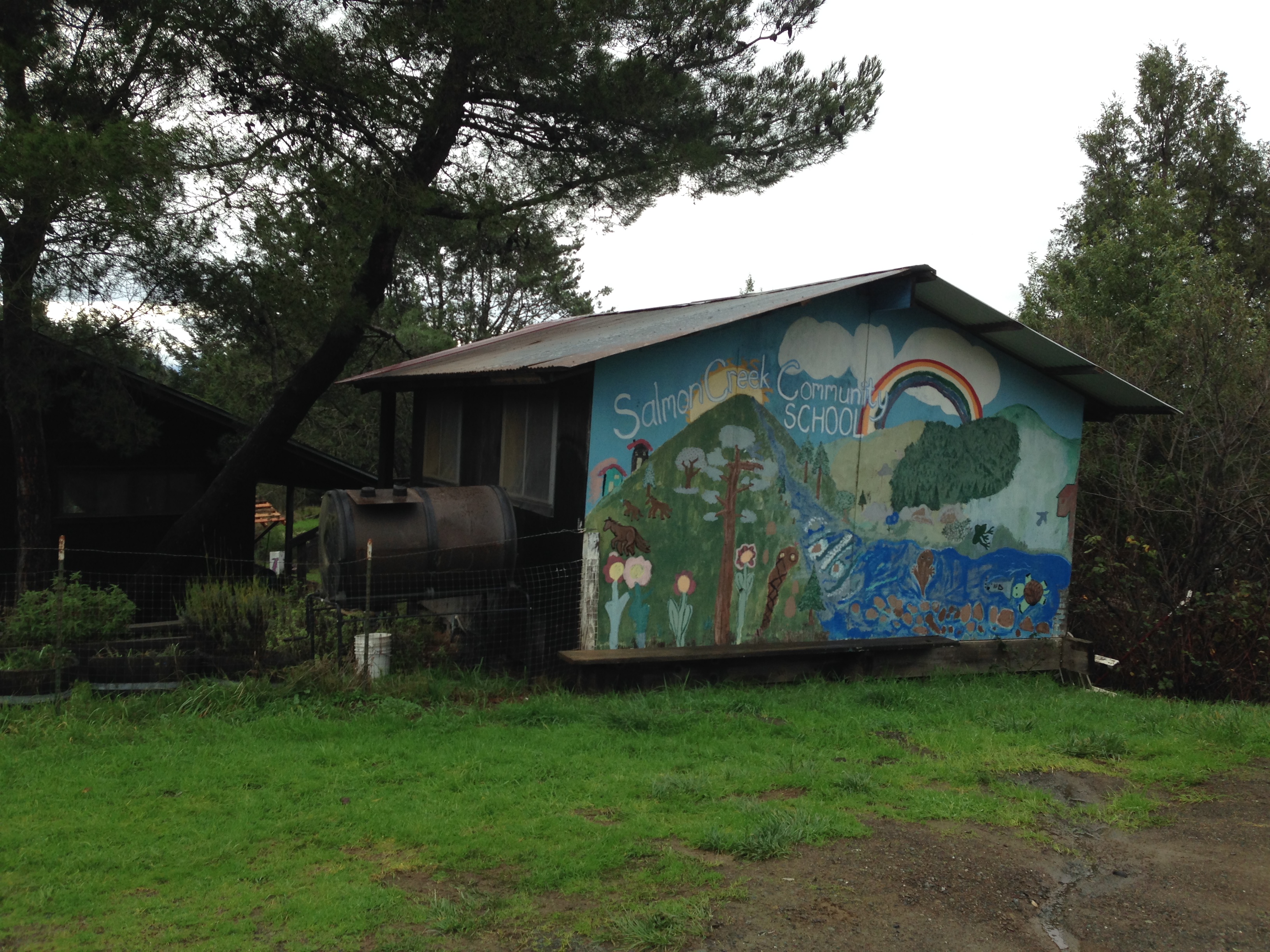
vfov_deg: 42.9
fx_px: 1211
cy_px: 476
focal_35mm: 33
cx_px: 635
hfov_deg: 55.4
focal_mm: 4.12
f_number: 2.4
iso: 50
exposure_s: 1/150
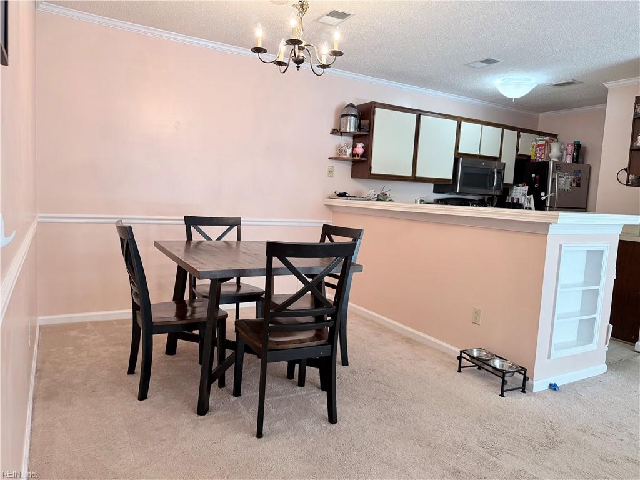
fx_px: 444
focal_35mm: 24
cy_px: 240
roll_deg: -2.9
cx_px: 320
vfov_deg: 56.8
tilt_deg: -5.5
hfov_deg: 71.6
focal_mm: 6.76
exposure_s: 1/60
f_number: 1.78
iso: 200
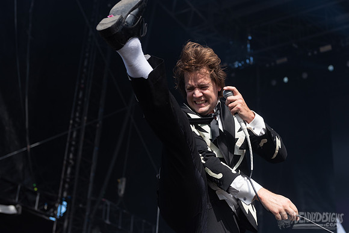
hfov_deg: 35.6
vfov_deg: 24.2
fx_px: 543
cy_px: 116
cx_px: 174
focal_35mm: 56
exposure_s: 1/2000
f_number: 4
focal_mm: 56
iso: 200
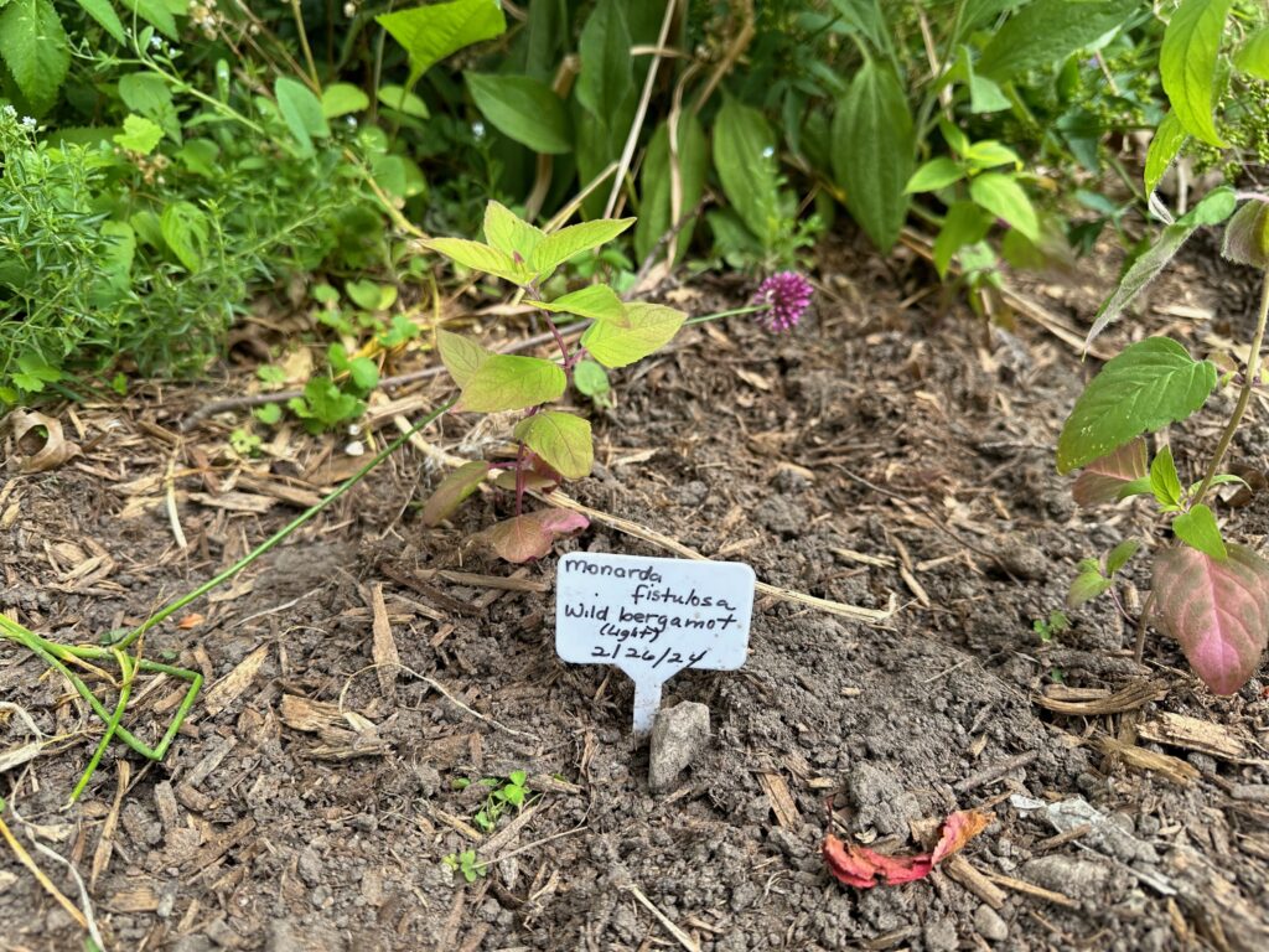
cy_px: 476
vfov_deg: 56.8
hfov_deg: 71.6
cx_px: 634
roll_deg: -0.4
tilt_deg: -32.1
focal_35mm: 24
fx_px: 880
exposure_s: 1/121
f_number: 1.78
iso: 64
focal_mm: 6.86
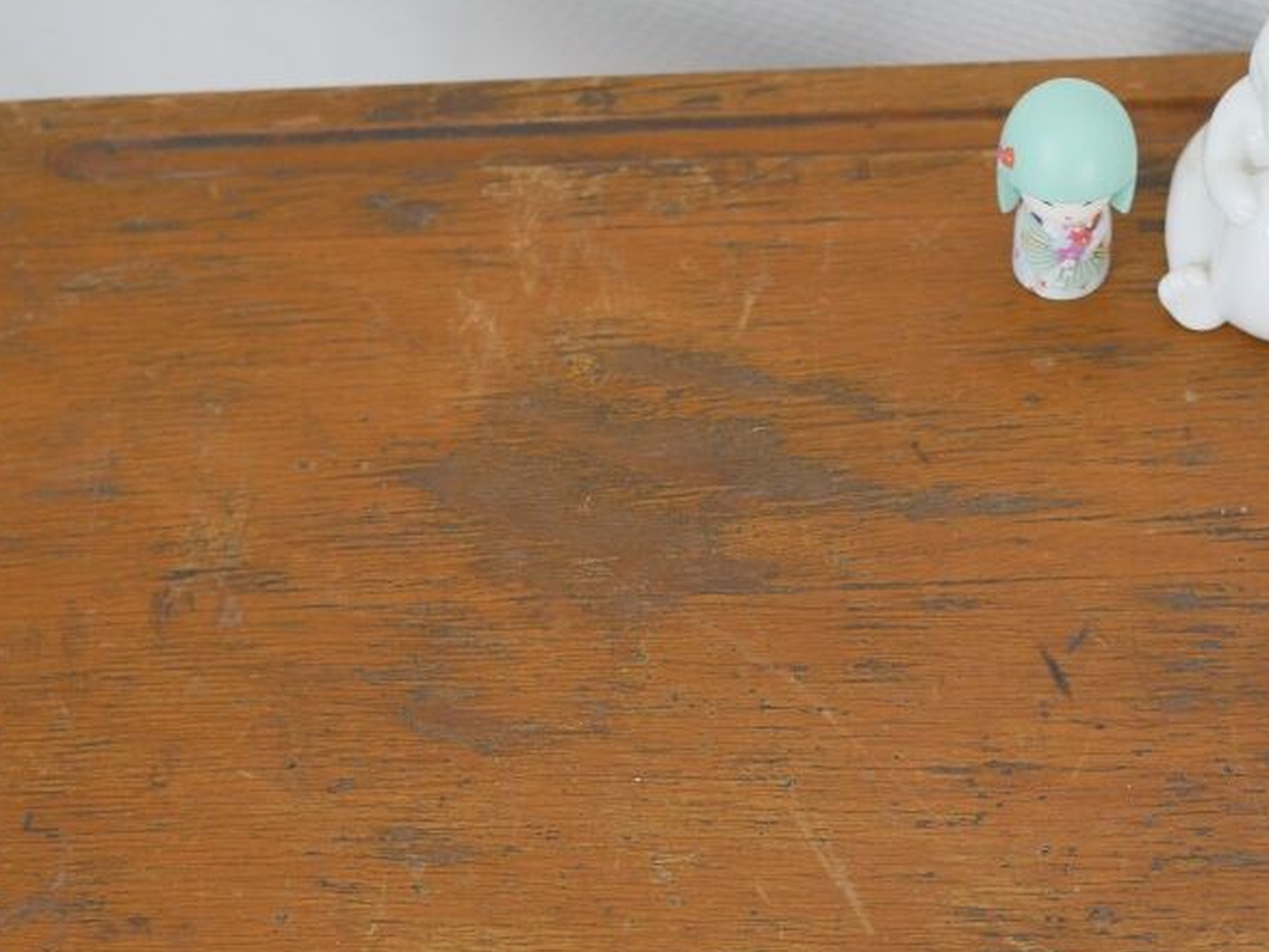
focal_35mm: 88
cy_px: 808
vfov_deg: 16.6
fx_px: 3227
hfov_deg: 22.2
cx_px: 811
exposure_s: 1/160
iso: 200
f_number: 2
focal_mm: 20
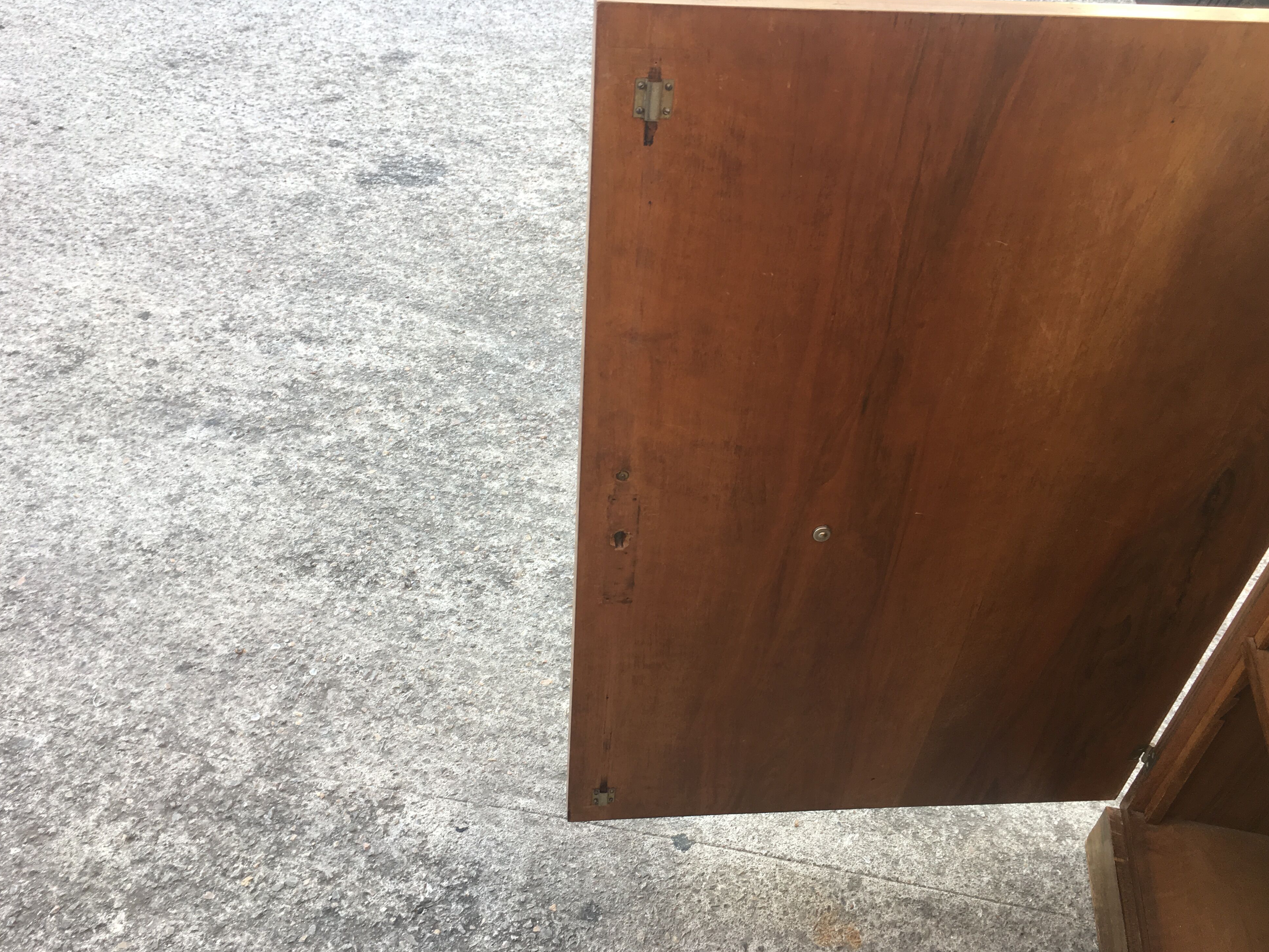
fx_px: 1100
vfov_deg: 46.8
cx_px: 653
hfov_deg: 60.0
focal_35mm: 30
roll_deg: -5.3
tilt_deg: -41.3
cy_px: 479
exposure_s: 1/100
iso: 25
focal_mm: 4.15
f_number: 2.2
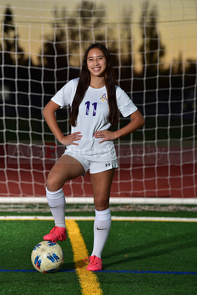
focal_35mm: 165
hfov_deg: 8.3
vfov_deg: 12.4
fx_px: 1353
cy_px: 148
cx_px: 98
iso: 250
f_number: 4.5
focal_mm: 165
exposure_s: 1/200
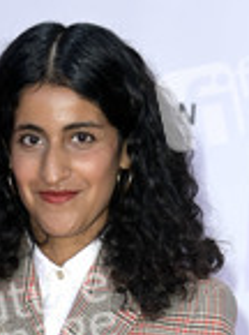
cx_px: 65
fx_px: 2688
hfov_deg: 5.3
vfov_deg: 7.0
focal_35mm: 279
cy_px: 444
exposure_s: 1/250
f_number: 5.6
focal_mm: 105
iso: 400
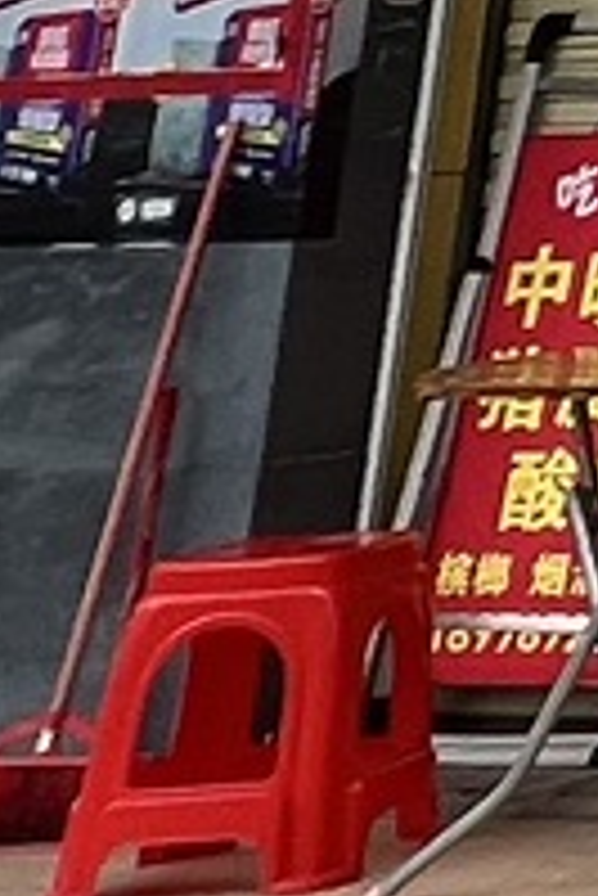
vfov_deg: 13.2
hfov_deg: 6.2
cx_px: 3021
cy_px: -842
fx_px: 3383
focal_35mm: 136
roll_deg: +2.5
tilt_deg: +12.3
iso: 32
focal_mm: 1.57
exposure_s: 1/99
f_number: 1.8
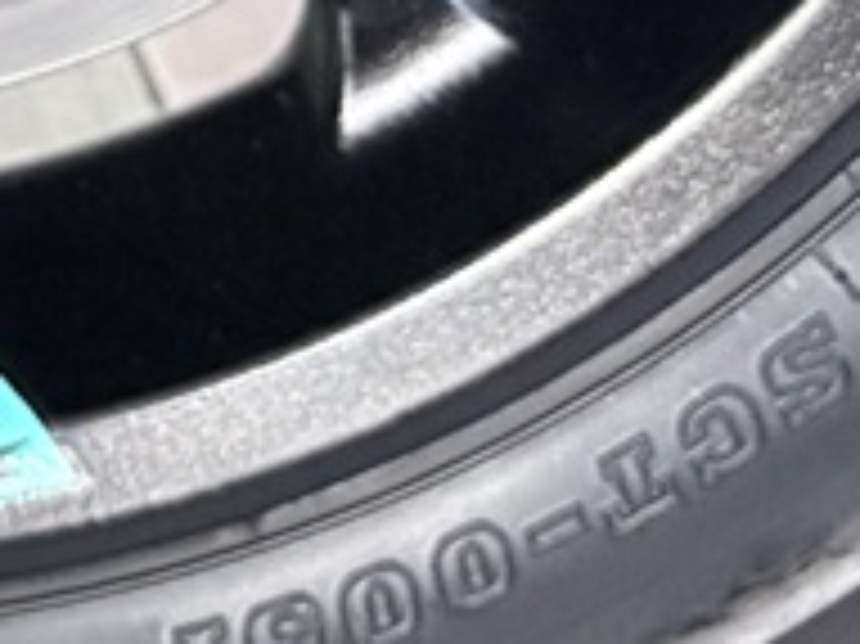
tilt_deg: -10.4
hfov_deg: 10.5
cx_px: -837
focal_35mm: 174
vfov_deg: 7.7
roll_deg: +0.3
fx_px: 4320
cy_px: -1049
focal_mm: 5.96
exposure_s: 1/60
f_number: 1.6
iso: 500
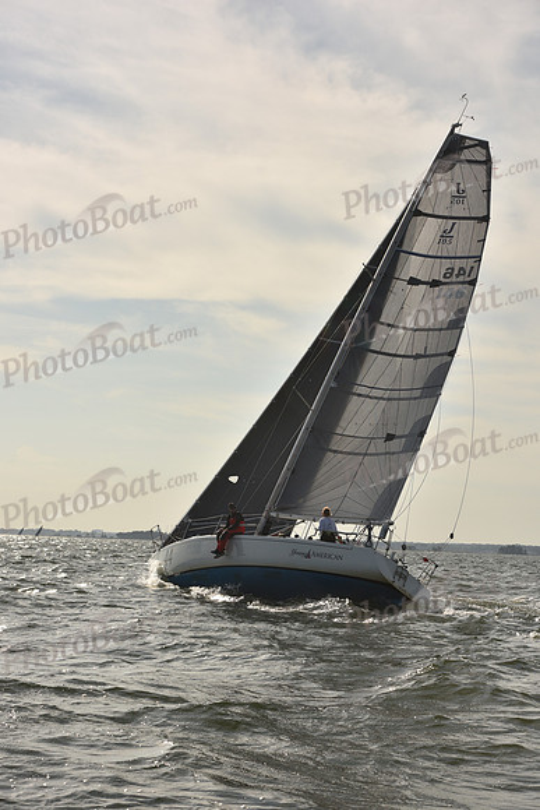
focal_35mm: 70
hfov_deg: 19.5
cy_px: 405
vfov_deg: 28.8
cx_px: 270
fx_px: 1574
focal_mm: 70
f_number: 8
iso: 250
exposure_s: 1/640
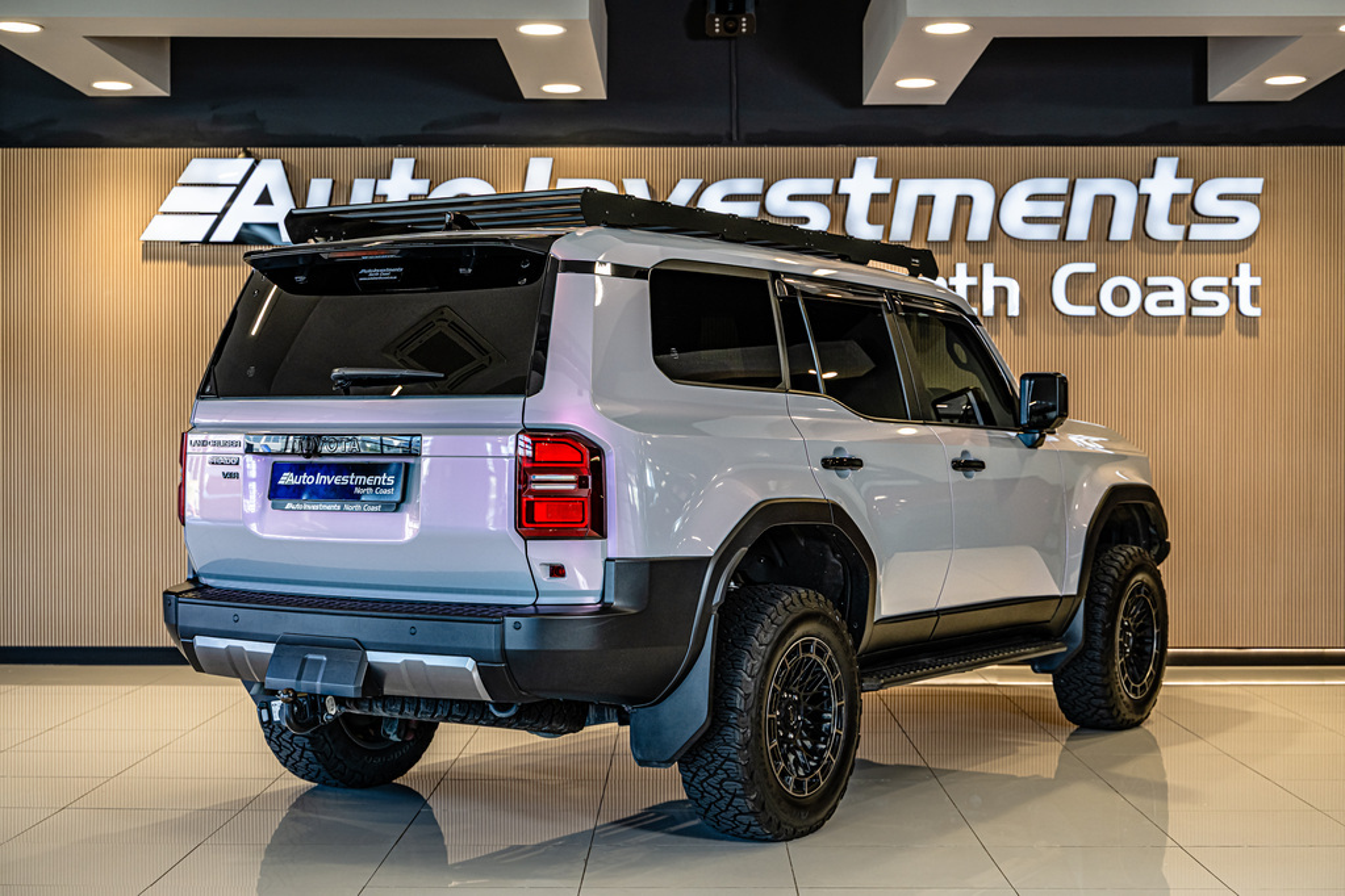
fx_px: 2017
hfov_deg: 36.9
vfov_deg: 25.1
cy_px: 448
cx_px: 672
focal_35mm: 54
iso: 500
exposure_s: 1/125
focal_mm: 54
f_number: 4
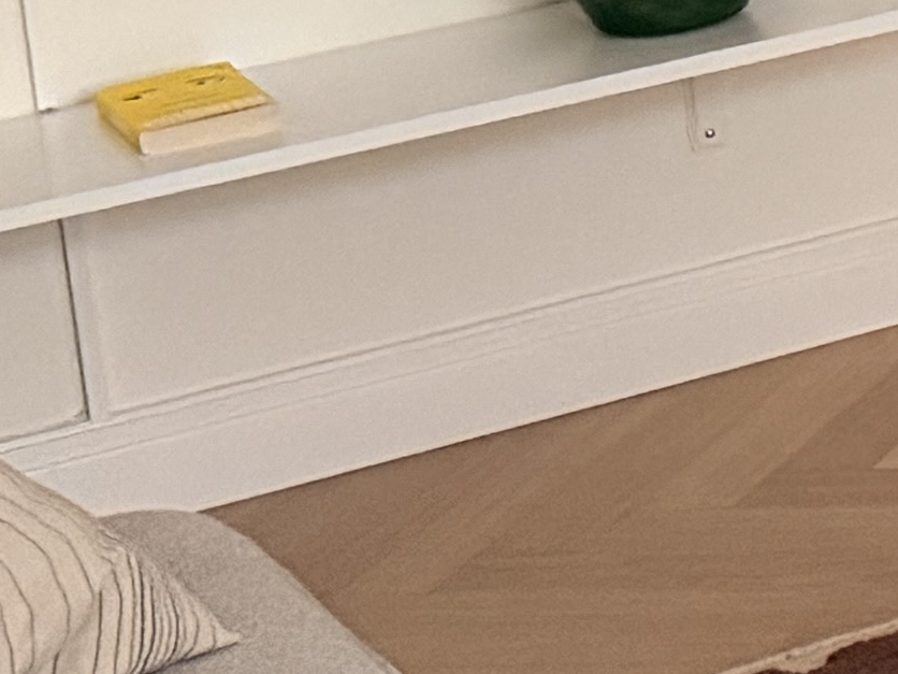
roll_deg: +2.7
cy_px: -470
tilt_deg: -9.5
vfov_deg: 8.7
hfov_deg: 9.9
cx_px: 2460
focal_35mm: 164
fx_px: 4254
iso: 800
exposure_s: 1/50
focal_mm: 6.76
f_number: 1.78
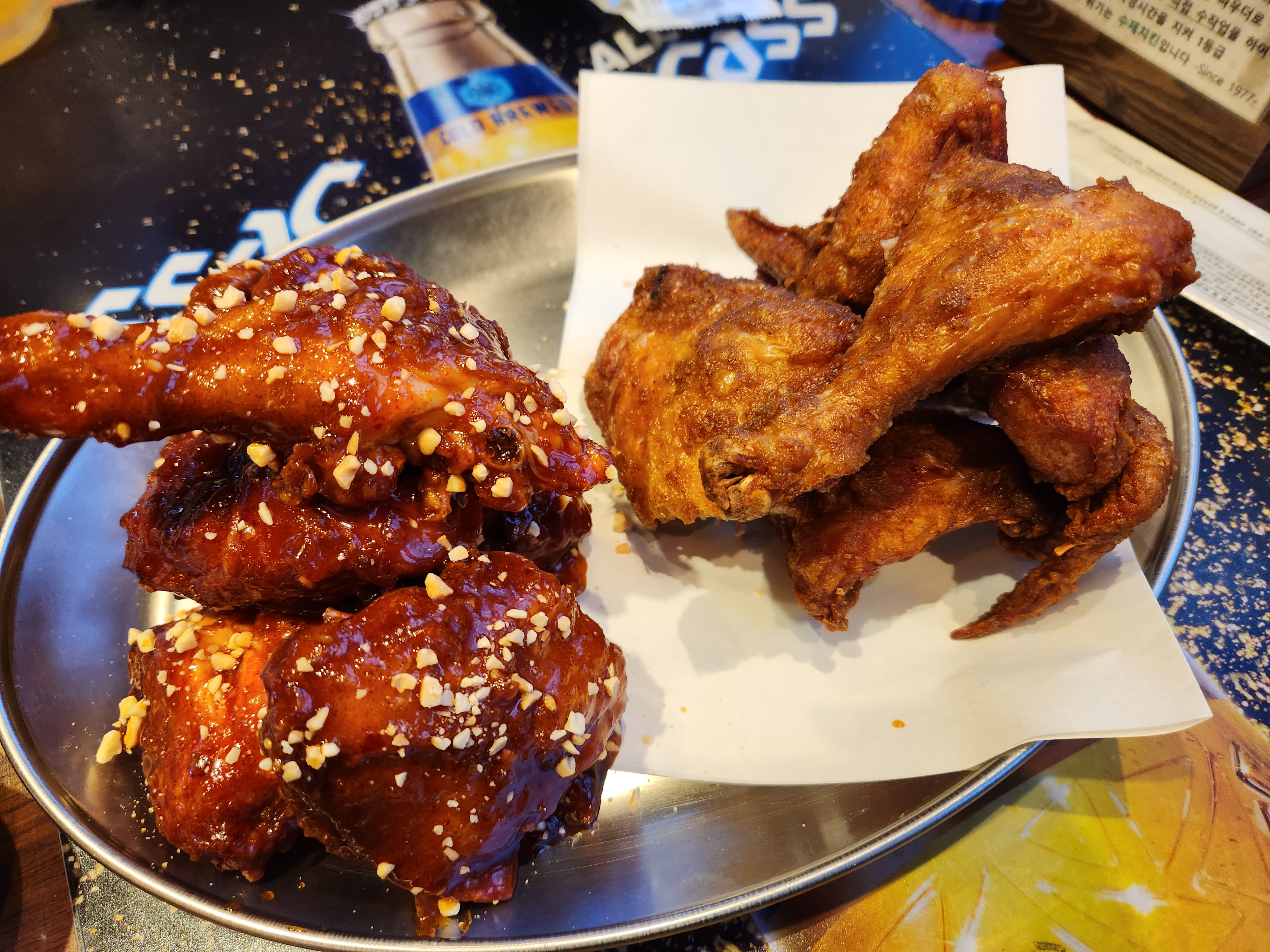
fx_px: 844
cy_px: 476
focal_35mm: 23
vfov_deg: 58.9
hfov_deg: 73.9
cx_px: 635
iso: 200
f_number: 1.8
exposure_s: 1/120
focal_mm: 5.4
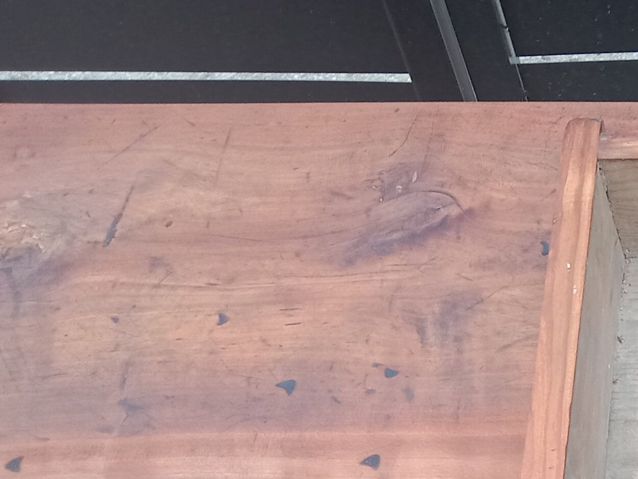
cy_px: 741
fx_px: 1659
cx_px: 998
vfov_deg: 15.1
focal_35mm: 90
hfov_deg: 18.8
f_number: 2.2
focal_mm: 3.65
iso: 123
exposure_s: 1/50
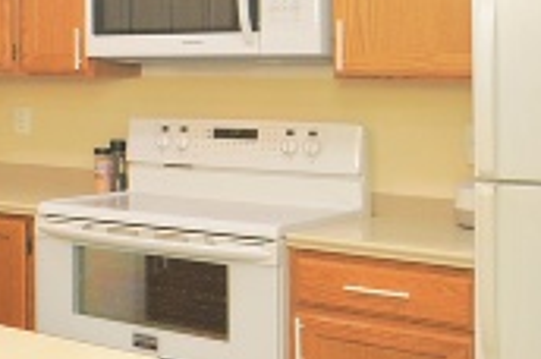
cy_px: 128
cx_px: -359
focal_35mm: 67
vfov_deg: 20.2
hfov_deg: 22.2
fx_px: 1005
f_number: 4
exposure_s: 1/60
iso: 200
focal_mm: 12
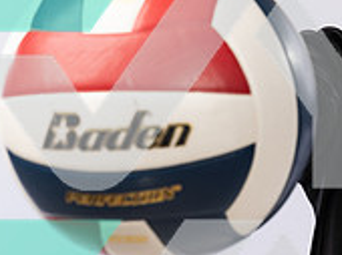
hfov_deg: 8.5
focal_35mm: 230
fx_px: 2269
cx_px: 431
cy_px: 83
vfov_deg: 6.4
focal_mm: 70
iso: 160
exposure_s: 1/250
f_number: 6.3
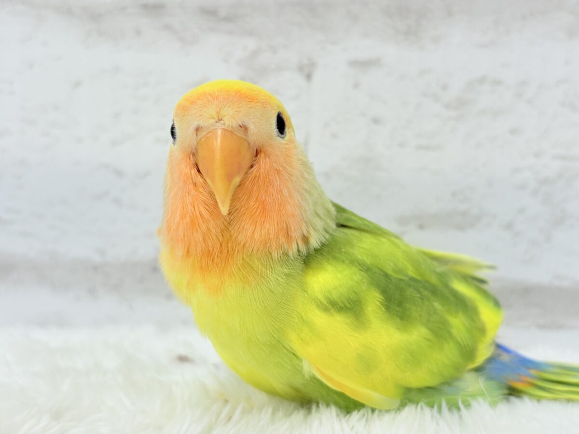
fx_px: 870
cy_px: 217
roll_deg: -0.8
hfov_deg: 36.8
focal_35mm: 52
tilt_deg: -7.9
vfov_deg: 28.0
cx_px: 290
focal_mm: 5.96
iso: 80
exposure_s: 1/100
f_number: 1.6
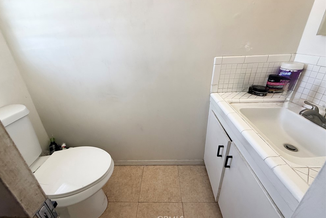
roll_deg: +2.6
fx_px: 136
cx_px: 158
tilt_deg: -24.3
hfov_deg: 100.4
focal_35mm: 15
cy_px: 98
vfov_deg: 77.1
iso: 200
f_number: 2.2
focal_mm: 2.22
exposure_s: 1/120
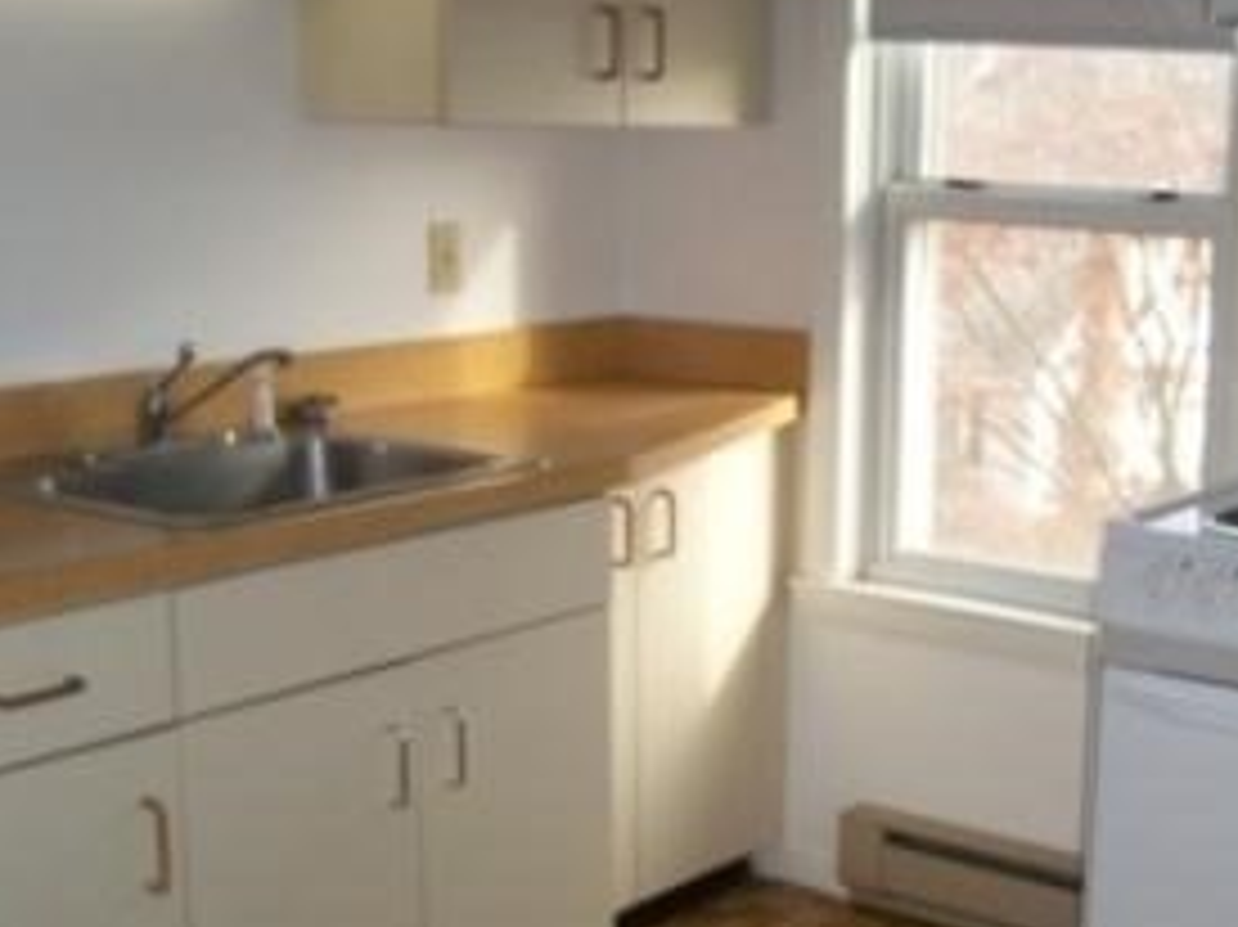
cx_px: 855
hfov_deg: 33.4
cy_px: 634
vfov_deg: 25.5
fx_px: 2038
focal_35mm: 57
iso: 64
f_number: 3.5
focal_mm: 6.2
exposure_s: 1/30
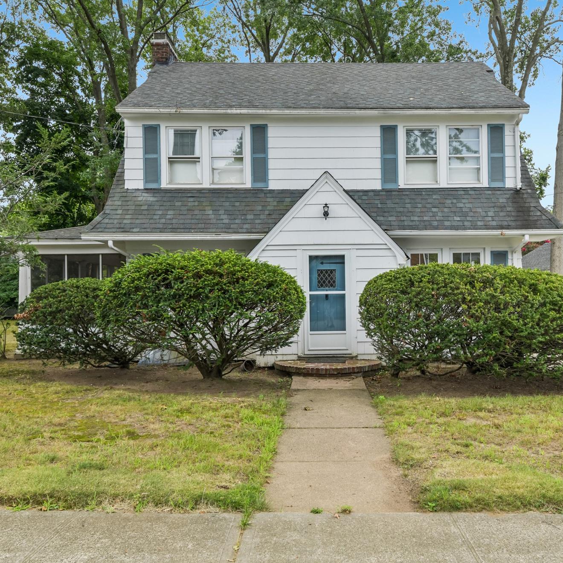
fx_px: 534
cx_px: 328
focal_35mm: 29
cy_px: 284
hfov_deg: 55.4
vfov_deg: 55.6
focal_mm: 22
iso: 250
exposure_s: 1/60
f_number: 9
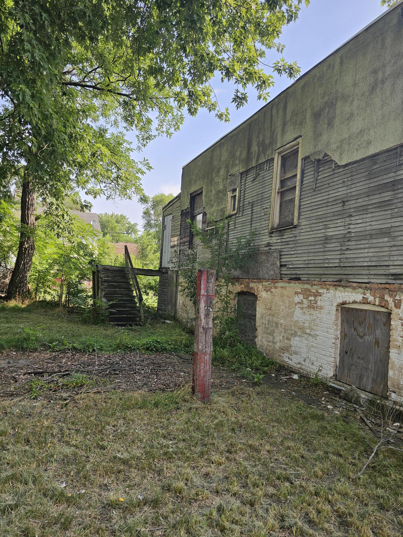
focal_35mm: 23
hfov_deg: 58.9
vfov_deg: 73.9
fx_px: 357
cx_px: 202
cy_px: 268
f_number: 1.7
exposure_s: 1/232
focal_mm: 6.3
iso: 10
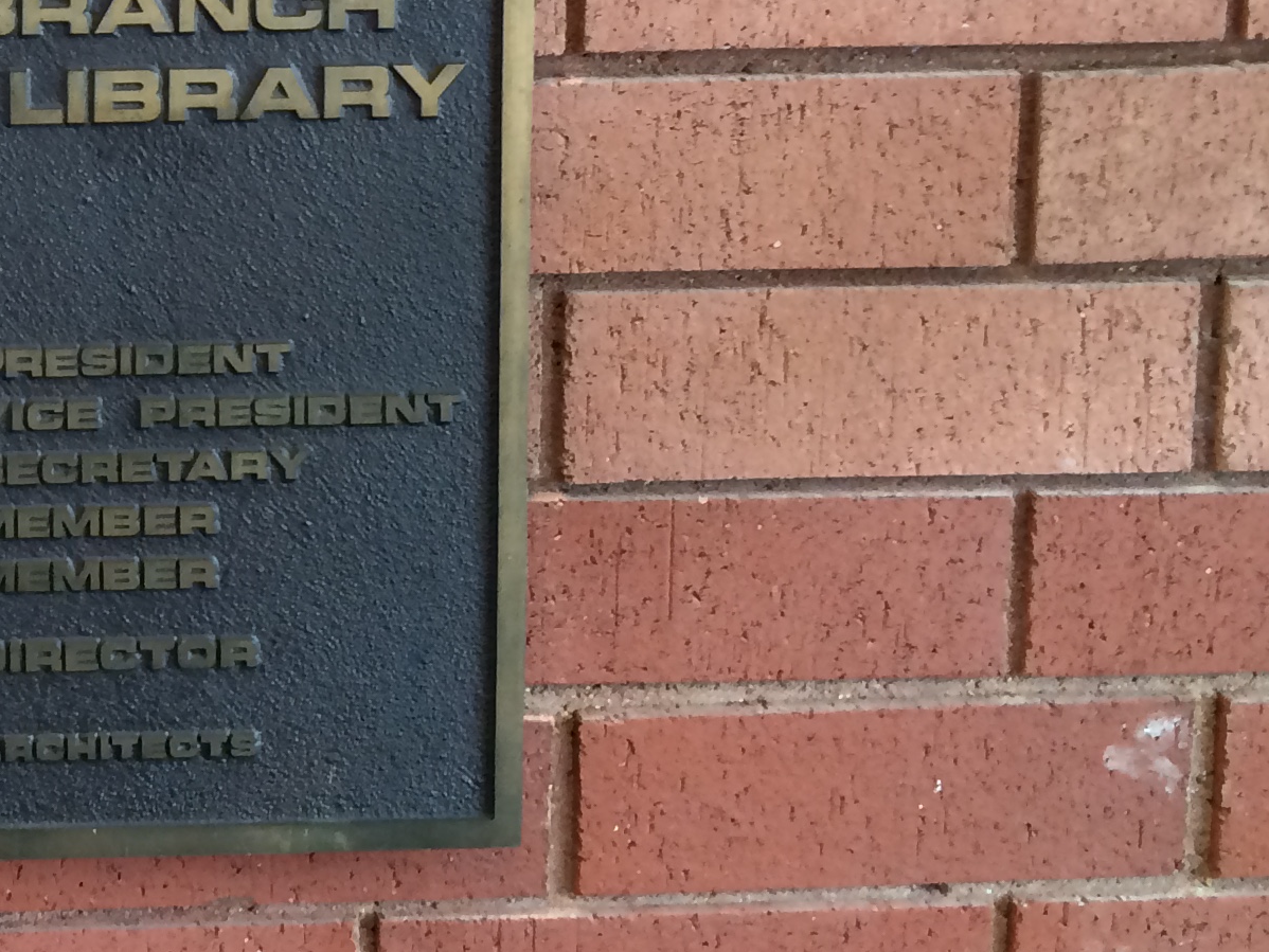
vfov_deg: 17.6
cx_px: -307
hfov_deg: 22.5
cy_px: -248
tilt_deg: -7.2
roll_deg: +2.1
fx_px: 2897
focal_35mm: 79
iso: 64
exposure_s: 1/30
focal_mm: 4.15
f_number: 2.2
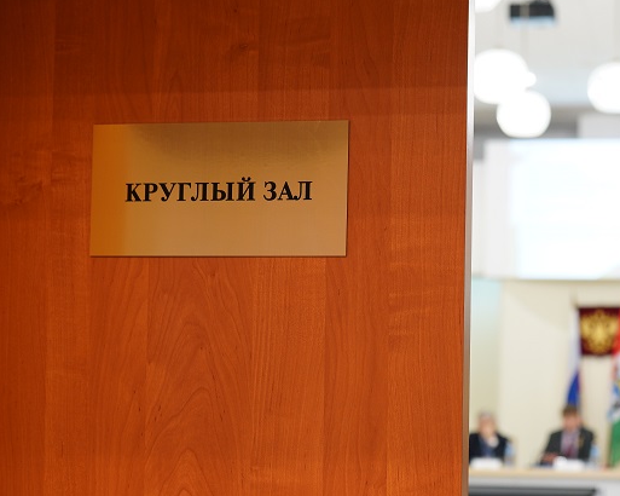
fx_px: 1174
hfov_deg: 28.3
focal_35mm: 64
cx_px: 573
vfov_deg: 23.7
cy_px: 341
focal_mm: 35
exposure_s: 1/80
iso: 640
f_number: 2.5
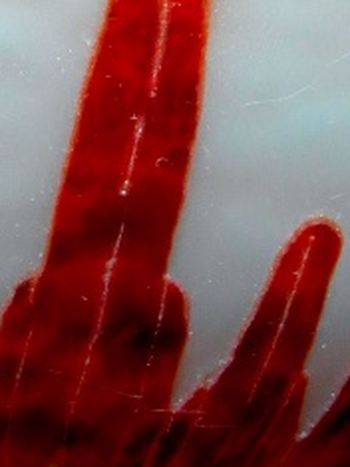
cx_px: 6
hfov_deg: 5.5
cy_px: -32
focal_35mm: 271
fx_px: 3657
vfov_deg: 7.3
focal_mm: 8.7
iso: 80
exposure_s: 1/250
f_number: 6
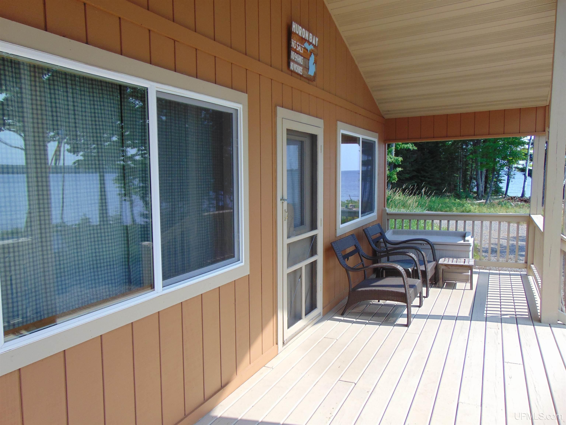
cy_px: 212
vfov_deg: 54.9
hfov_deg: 69.4
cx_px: 283
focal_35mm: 25
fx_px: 409
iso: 80
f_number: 3
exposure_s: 1/640
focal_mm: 4.5
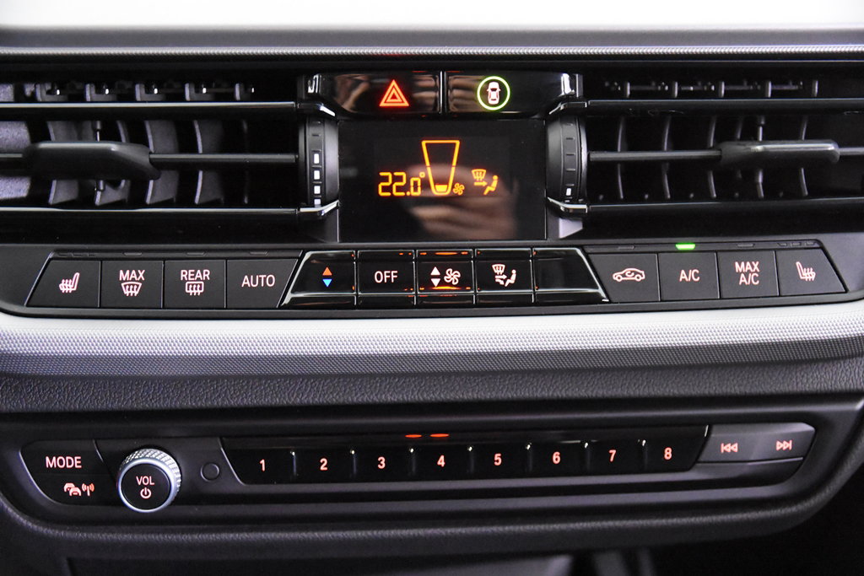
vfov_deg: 23.8
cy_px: 288
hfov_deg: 35.0
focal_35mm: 57
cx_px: 432
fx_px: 1368
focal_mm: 38
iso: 12800
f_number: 3.5
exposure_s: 1/50
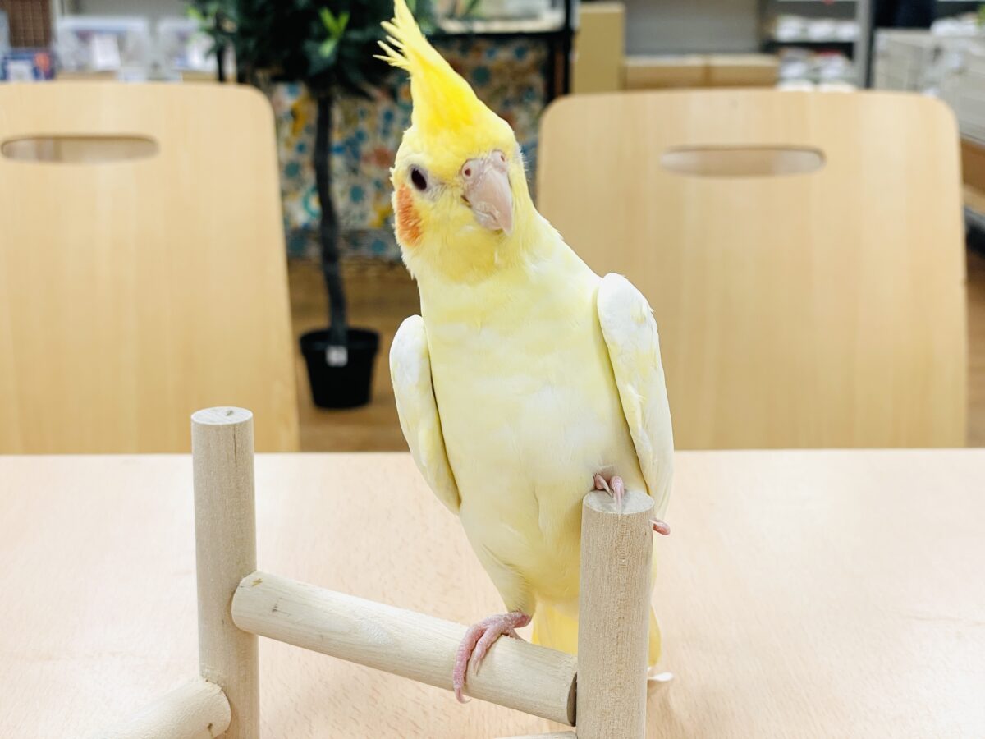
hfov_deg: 36.8
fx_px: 1480
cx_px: 492
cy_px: 370
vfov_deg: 28.0
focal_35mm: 52
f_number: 2
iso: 64
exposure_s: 1/99
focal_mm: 6
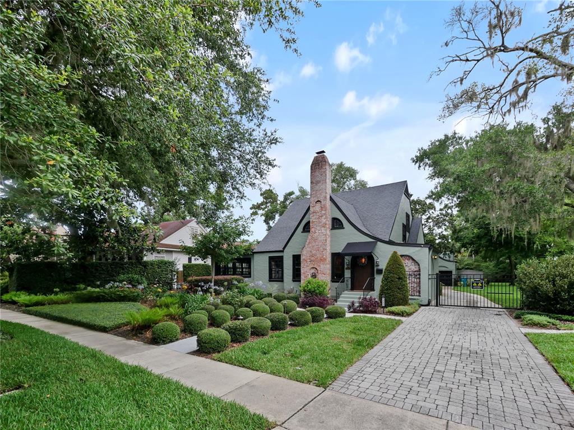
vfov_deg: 85.7
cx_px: 287
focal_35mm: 14
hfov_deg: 102.1
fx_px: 232
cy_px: 215
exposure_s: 1/800
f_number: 4
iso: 200
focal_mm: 7
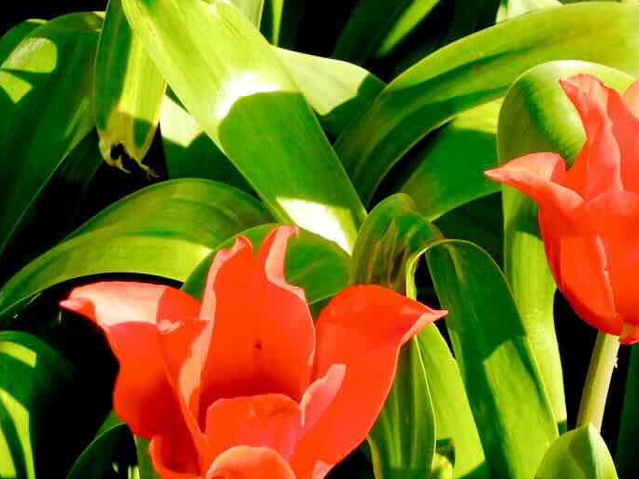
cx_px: 455
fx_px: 3673
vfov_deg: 7.5
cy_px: 246
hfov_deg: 9.9
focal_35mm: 199
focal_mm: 24
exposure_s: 1/215
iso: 160
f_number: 4.6
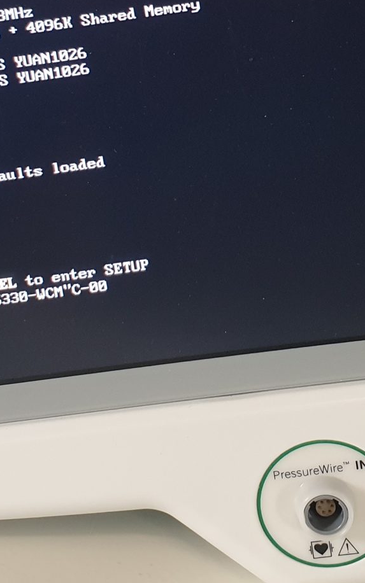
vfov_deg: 26.1
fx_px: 1225
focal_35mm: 77
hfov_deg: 16.9
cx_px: 198
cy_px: 84
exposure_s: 1/50
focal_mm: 4.3
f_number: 2.4
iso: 200
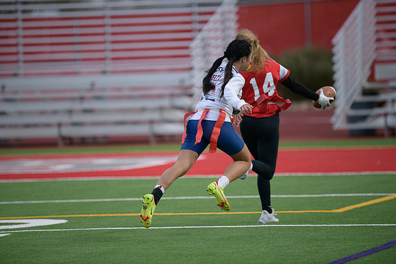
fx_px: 3301
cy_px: 132
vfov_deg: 4.6
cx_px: 198
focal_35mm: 300
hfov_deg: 6.9
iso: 3200
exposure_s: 1/3200
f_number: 2.8
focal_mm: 300
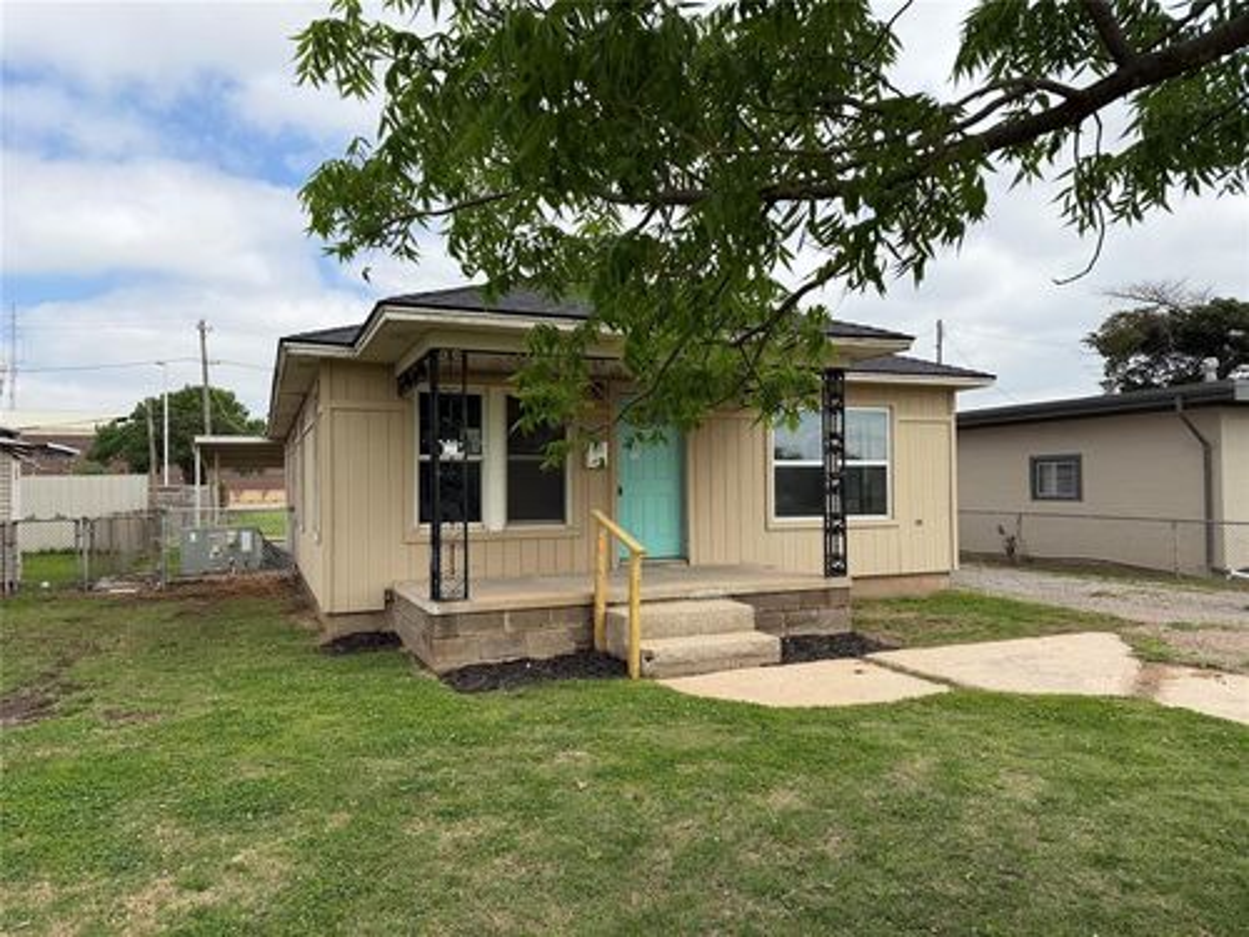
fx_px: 866
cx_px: 624
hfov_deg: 71.6
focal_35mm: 24
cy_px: 468
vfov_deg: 56.8
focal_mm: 6.76
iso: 80
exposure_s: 1/3425
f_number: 1.78
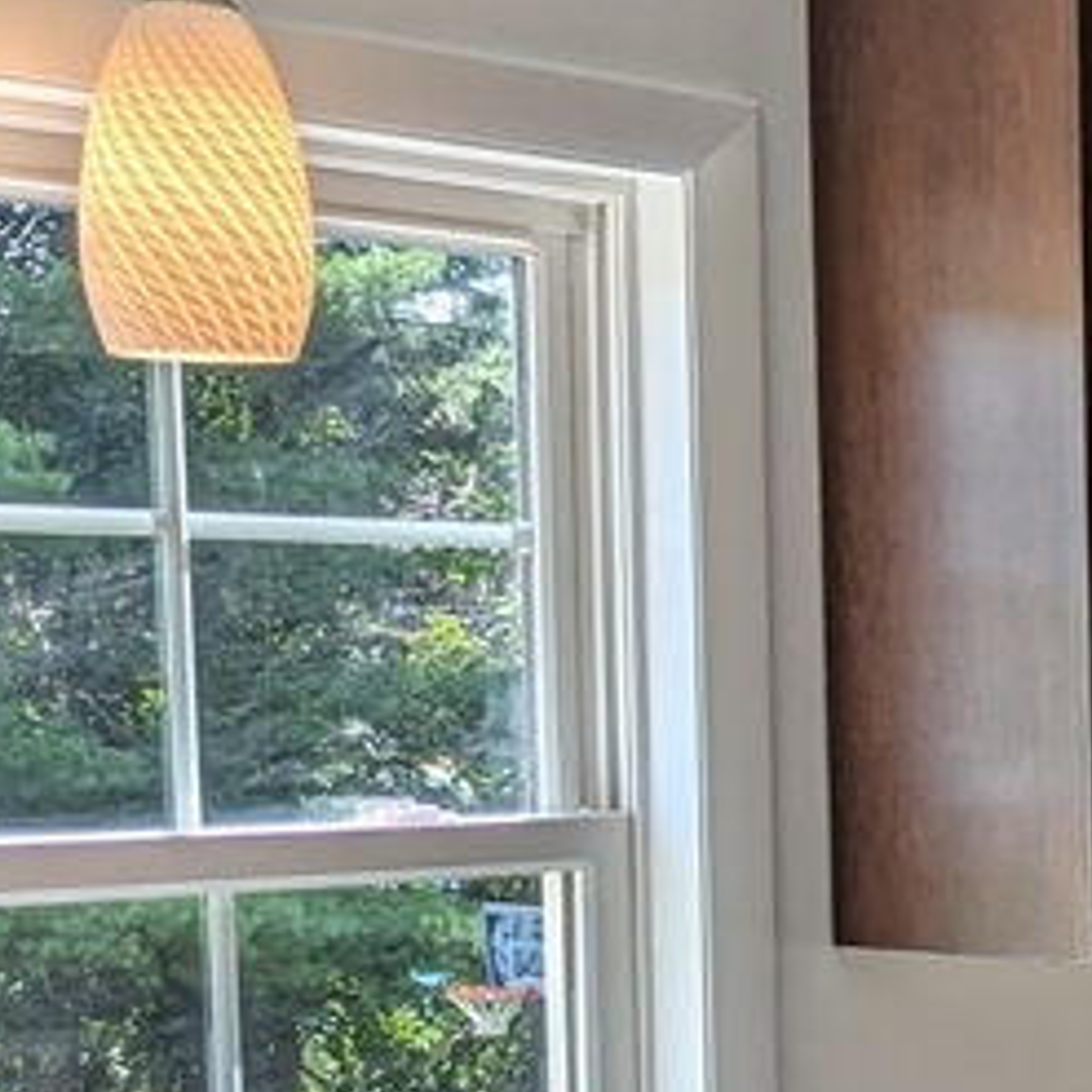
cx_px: 2025
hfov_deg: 15.0
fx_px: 3533
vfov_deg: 17.3
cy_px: 973
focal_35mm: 99
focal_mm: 4.38
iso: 35
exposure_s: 1/325
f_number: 1.73
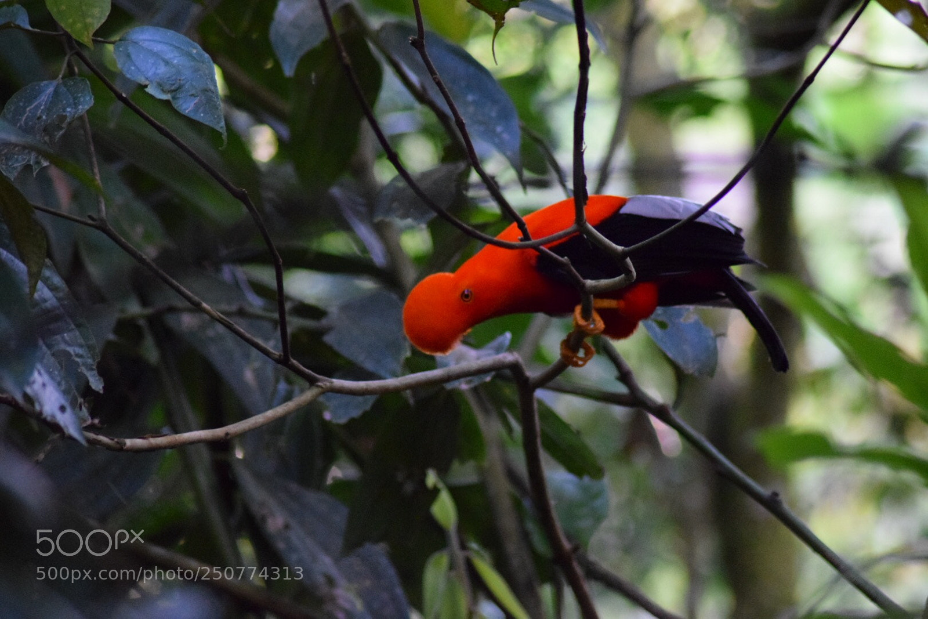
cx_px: 464
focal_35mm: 300
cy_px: 310
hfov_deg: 6.9
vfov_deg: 4.6
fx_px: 7733
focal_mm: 200
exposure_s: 1/500
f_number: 4.8
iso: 6400
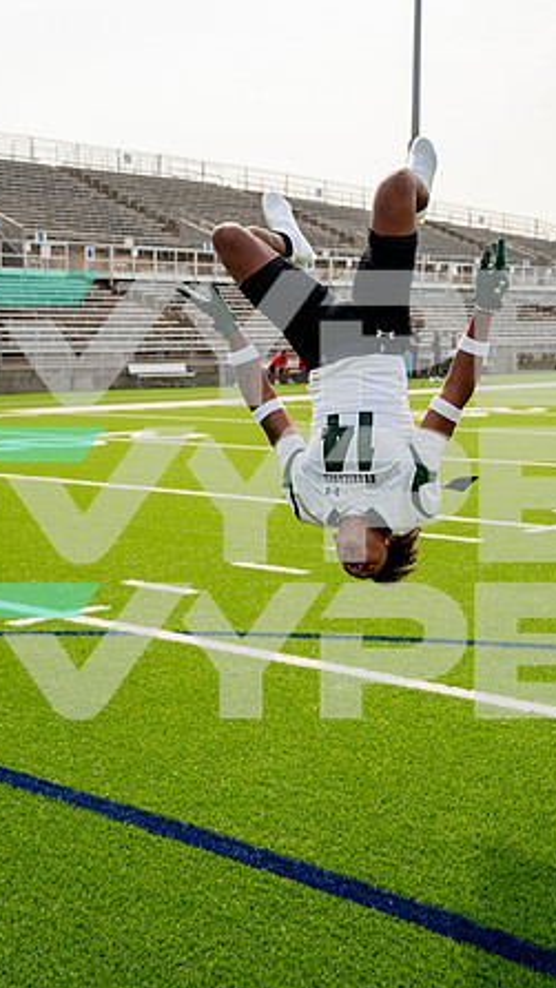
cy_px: 496
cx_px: 299
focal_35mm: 55
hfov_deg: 21.8
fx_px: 1441
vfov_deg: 37.8
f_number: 5.6
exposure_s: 1/500
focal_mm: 52
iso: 100
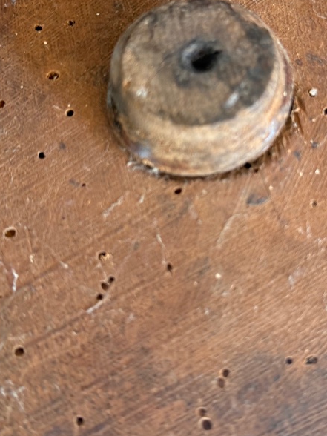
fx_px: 617
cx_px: 216
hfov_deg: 29.5
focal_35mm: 49
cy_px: 155
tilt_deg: -66.7
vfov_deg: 38.6
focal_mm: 6.76
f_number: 1.78
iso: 200
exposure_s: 1/69
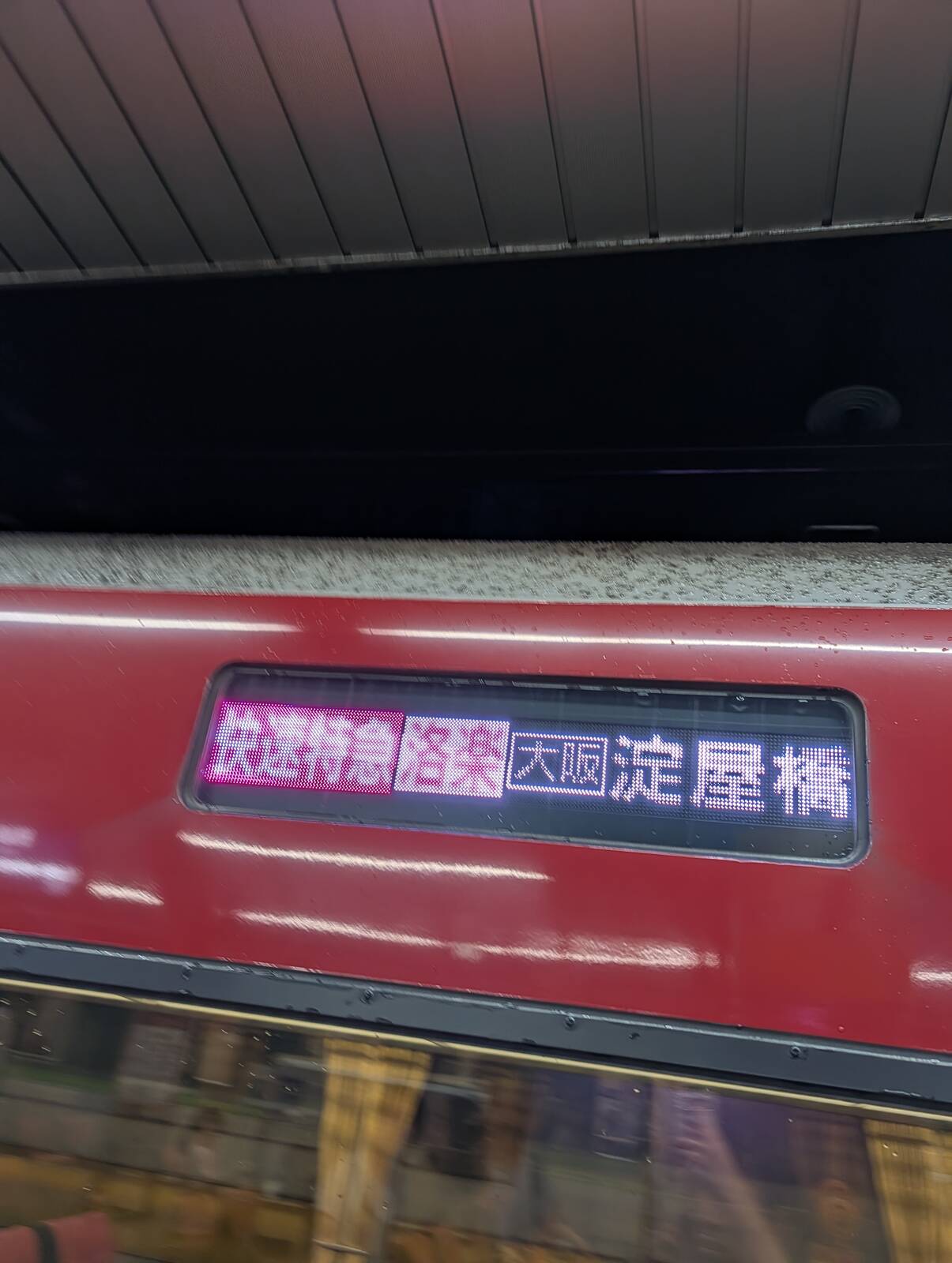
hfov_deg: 56.9
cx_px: 476
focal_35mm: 24
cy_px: 632
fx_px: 878
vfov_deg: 71.5
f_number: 1.68
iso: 47
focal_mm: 6.9
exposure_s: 1/50
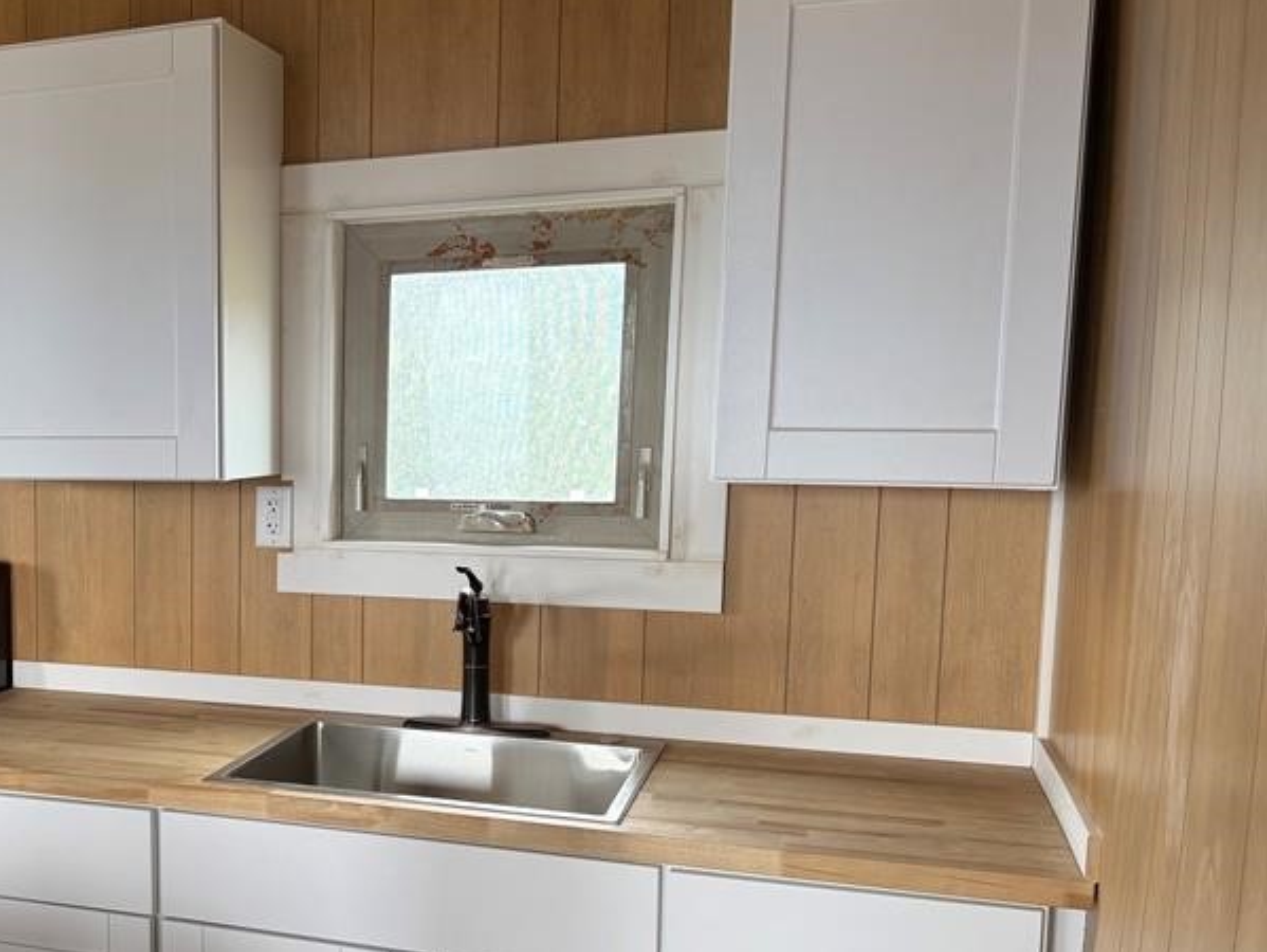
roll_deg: -0.1
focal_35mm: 41
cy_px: 592
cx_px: 195
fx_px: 1502
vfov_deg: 35.0
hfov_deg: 42.9
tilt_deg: -6.6
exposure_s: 1/121
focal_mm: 6.76
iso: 125
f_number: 1.78
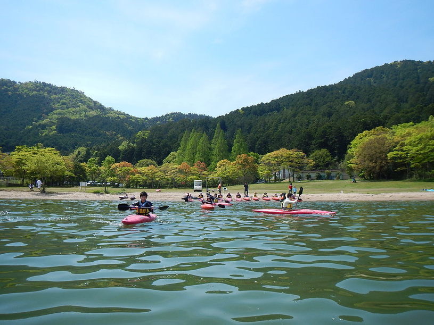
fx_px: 351
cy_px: 162
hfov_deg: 63.5
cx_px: 217
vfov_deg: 49.7
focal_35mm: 28
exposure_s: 1/800
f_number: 3.9
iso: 125
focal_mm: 5
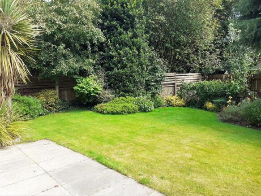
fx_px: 204
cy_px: 98
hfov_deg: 65.3
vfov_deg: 51.3
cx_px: 130
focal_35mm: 27
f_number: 1.9
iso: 40
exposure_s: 1/254
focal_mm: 3.6
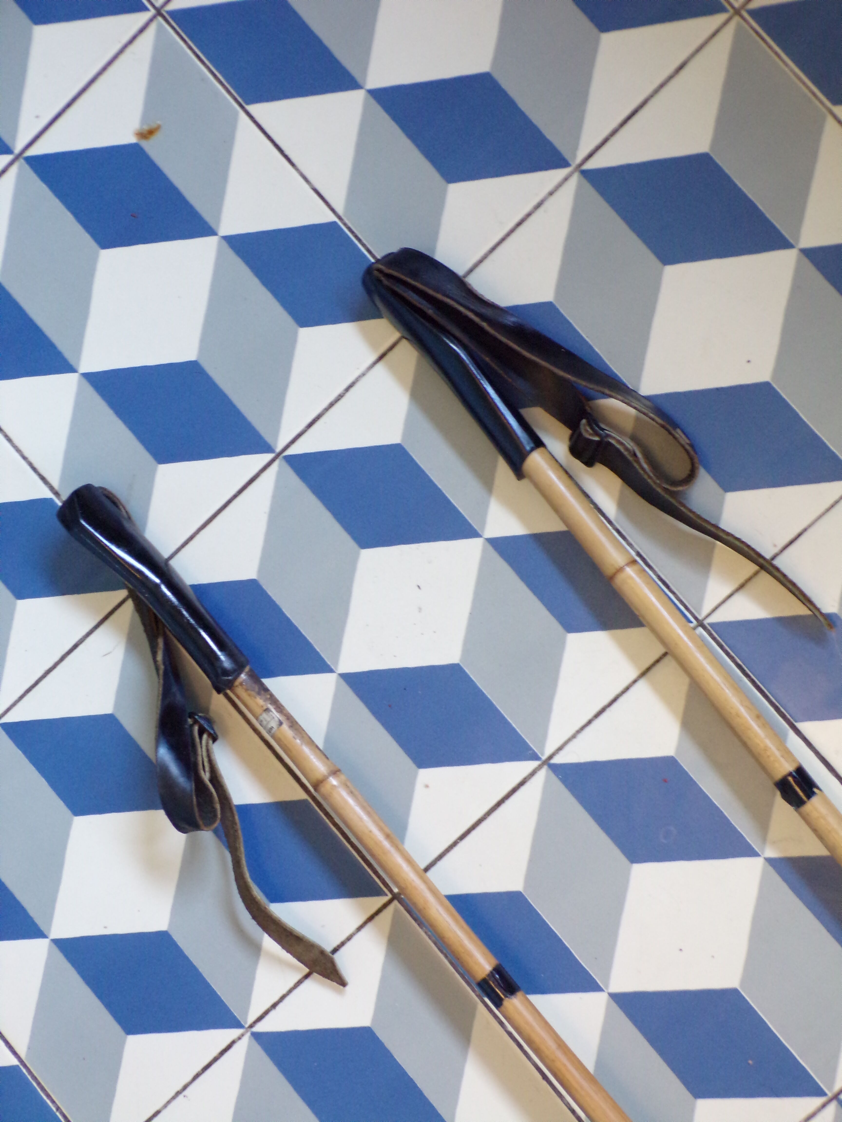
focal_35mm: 65
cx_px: 421
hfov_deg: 22.6
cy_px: 561
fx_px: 2108
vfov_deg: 29.8
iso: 400
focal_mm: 11.6
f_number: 3.8
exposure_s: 1/12
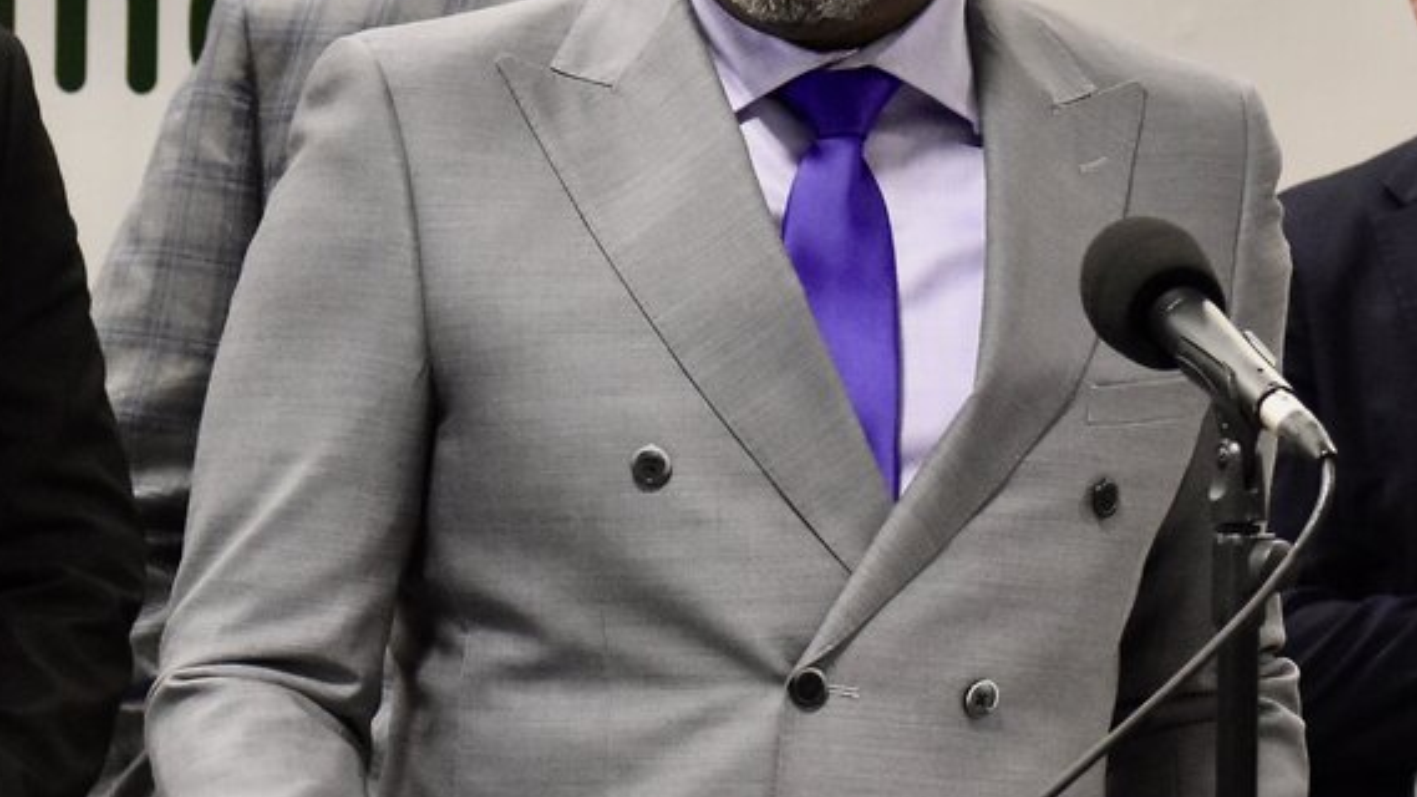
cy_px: 528
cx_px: 974
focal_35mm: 298
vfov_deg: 4.1
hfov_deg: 7.2
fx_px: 11196
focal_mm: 72
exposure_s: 1/250
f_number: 4.8
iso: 1800
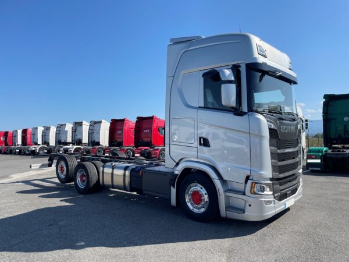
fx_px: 262
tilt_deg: +3.3
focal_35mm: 26
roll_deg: +2.6
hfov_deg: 67.3
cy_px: 131
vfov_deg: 53.1
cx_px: 174
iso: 32
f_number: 1.6
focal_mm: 4.2
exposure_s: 1/2959
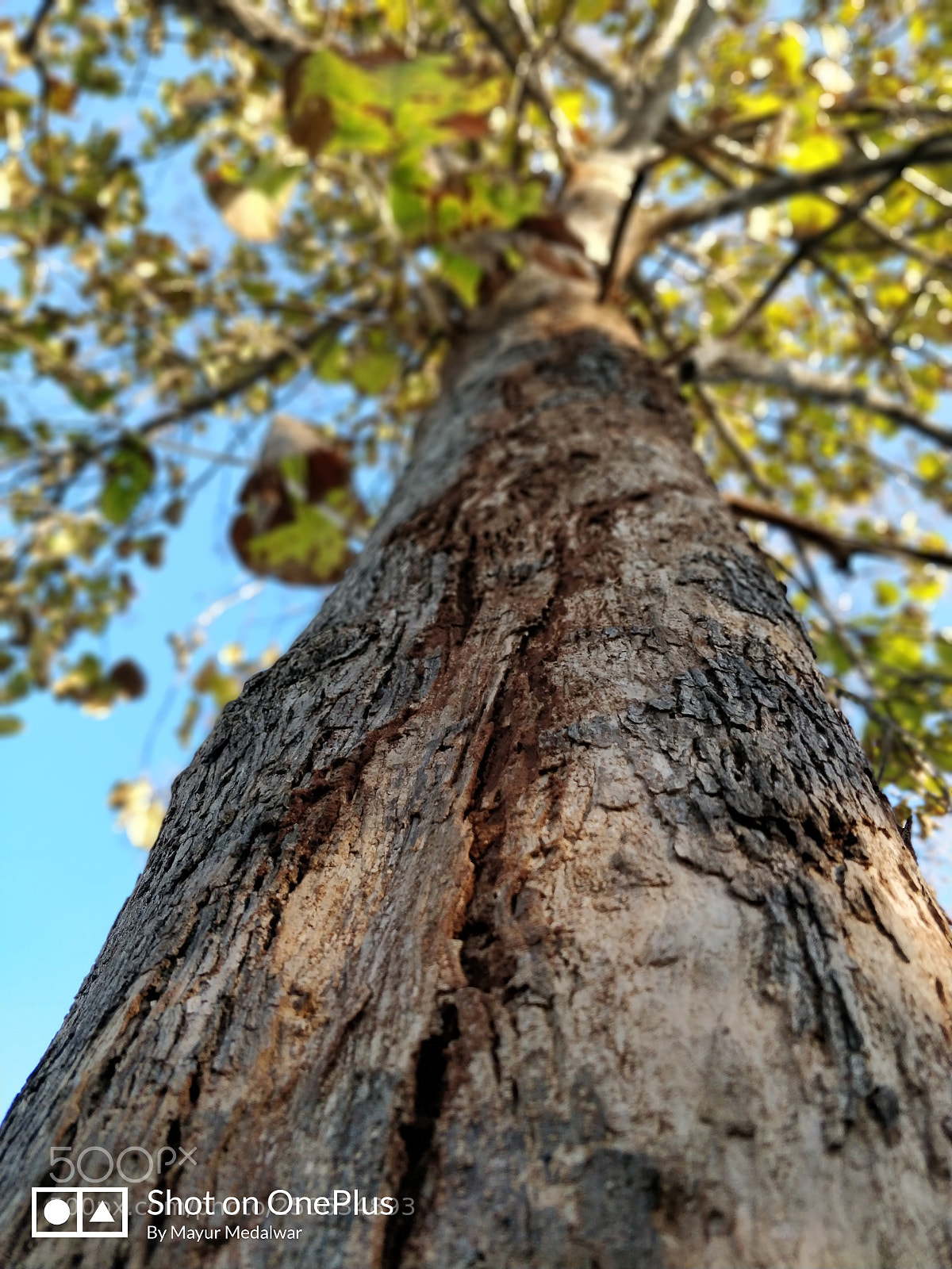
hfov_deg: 56.8
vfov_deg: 71.6
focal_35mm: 24
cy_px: 634
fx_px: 880
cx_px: 476
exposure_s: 1/272
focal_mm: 4.1
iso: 200
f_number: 1.7
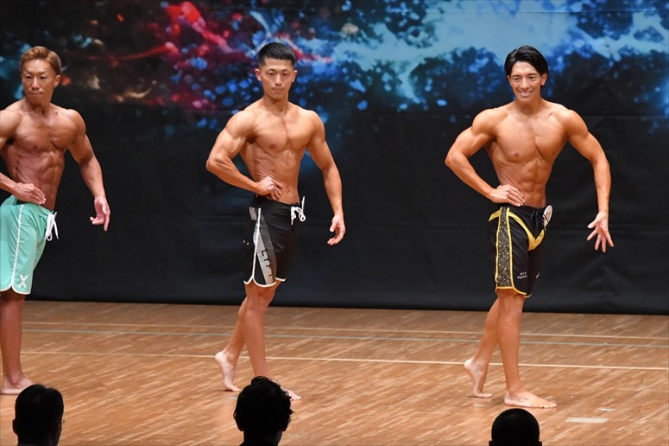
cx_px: 334
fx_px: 5015
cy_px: 223
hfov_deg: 7.6
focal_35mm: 270
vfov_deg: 5.1
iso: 8000
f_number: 5.6
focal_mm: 180
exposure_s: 1/400
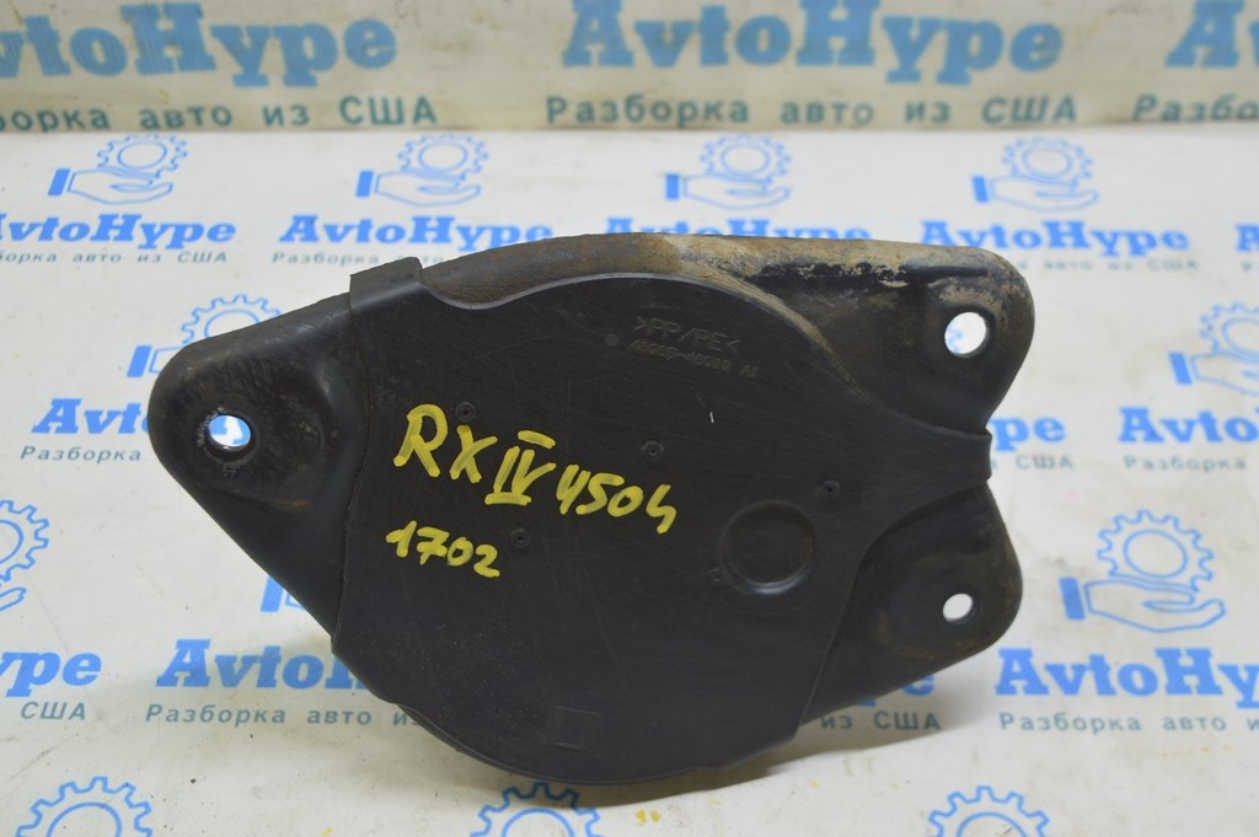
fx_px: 1572
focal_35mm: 45
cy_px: 418
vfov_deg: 29.8
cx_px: 630
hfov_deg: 43.6
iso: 400
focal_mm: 30
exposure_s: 1/20
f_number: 5.6
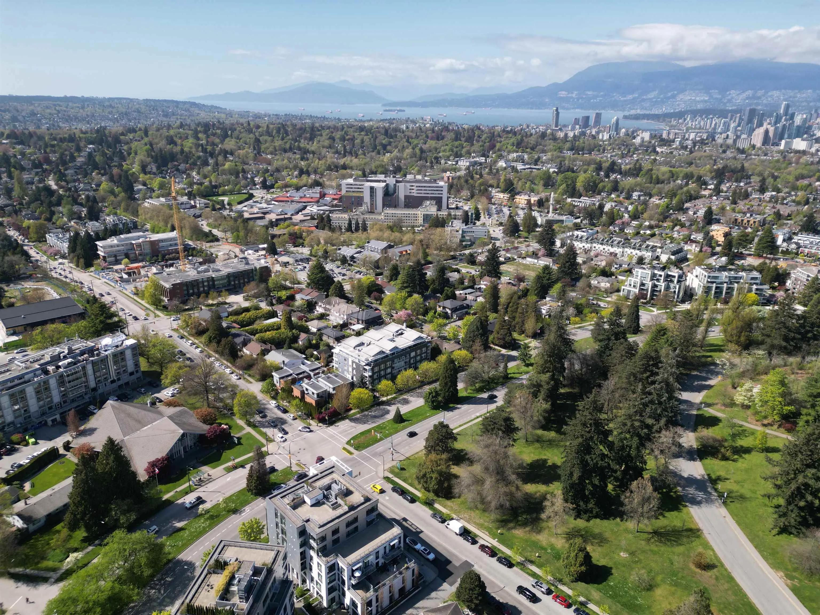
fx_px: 569
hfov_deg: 71.6
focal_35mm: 24
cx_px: 410
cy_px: 308
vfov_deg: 56.8
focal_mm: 6.72
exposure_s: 1/160
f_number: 1.7
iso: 140
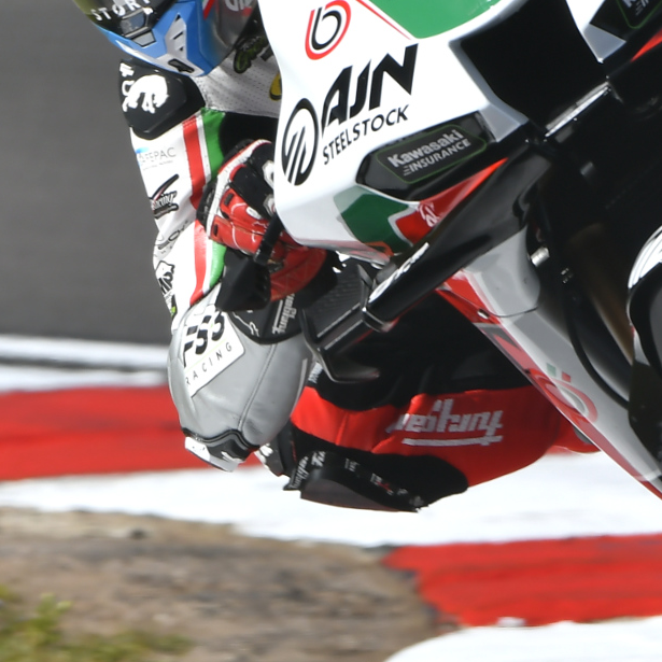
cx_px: 650
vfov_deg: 1.2
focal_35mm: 1492
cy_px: 266
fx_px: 32282
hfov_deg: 1.2
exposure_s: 1/320
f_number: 5.6
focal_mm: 360
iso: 100
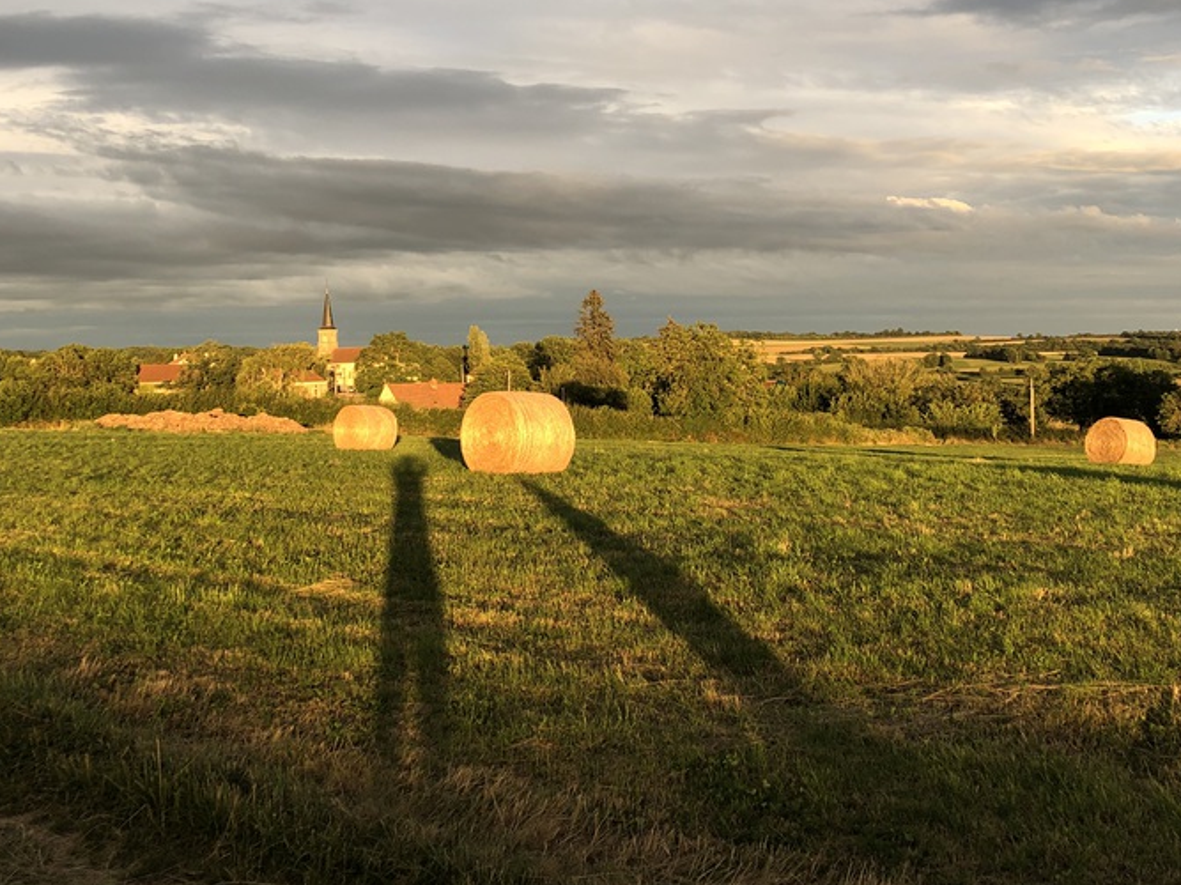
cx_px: 558
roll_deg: +1.4
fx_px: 1433
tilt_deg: +4.5
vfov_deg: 34.0
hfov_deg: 44.8
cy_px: 287
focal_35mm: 42
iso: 20
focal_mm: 4
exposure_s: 1/186
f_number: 1.8
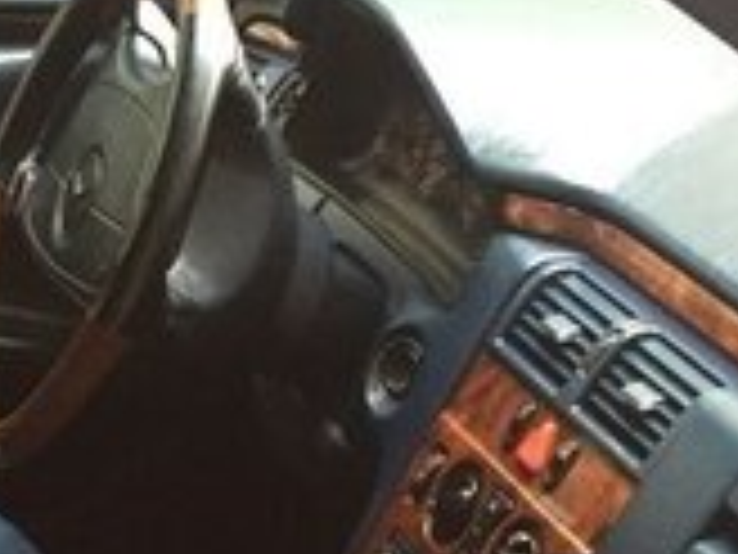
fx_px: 2494
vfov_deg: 11.7
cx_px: 238
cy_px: 984
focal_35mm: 117
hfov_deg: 16.8
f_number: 2.2
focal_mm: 4.15
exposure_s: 1/33
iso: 160
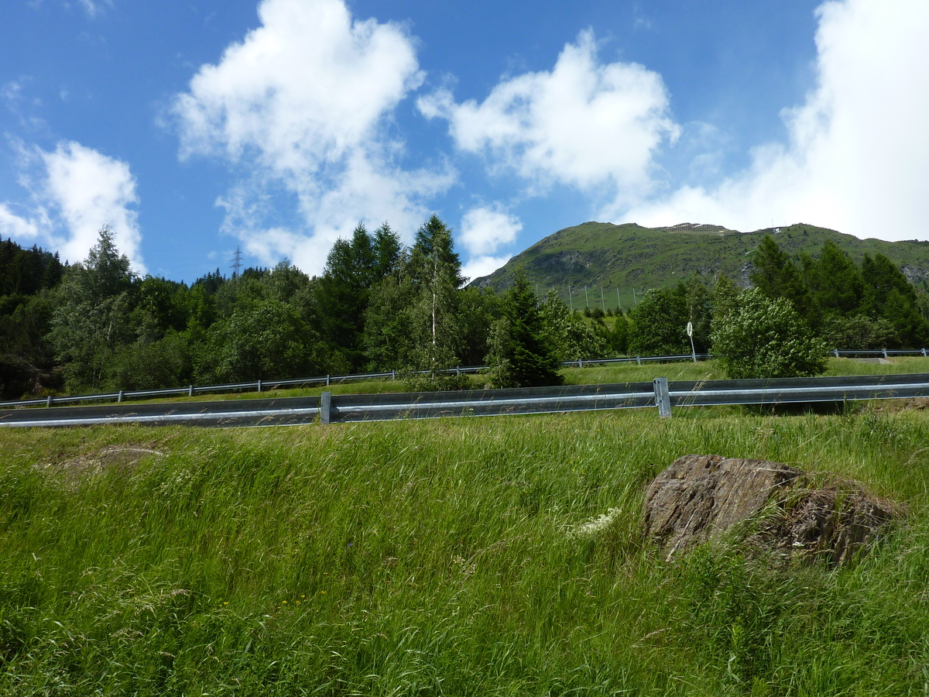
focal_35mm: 25
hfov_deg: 69.4
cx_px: 464
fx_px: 671
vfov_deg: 54.9
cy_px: 348
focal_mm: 4.1
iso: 80
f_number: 5
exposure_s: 1/500
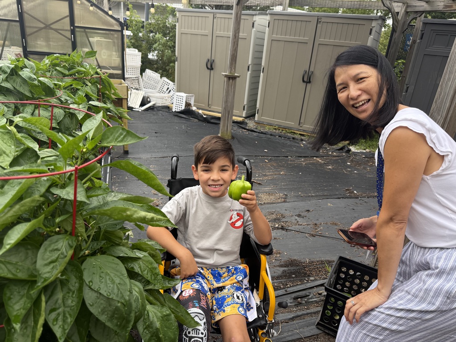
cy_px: 171
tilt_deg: -21.5
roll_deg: -6.3
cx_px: 228
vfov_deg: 56.8
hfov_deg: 71.6
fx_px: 316
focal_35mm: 24
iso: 100
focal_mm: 6.76
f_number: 1.78
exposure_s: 1/1075
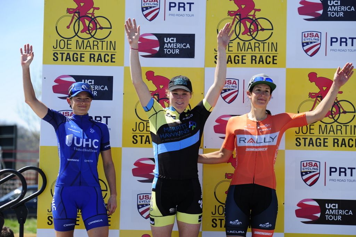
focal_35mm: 102
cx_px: 178
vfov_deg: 13.4
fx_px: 1008
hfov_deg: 20.0
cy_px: 118
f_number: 4
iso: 200
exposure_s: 1/1250
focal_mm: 102
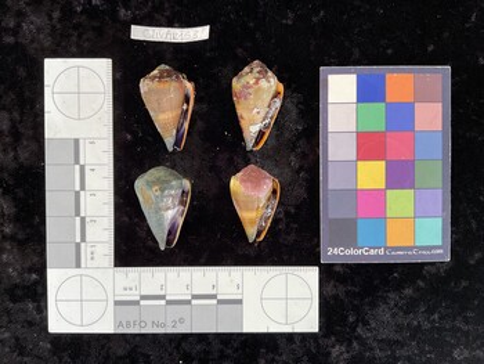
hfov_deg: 61.6
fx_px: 406
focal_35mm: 29
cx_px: 242
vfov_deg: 48.3
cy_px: 182
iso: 64
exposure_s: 1/120
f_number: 1.8
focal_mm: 3
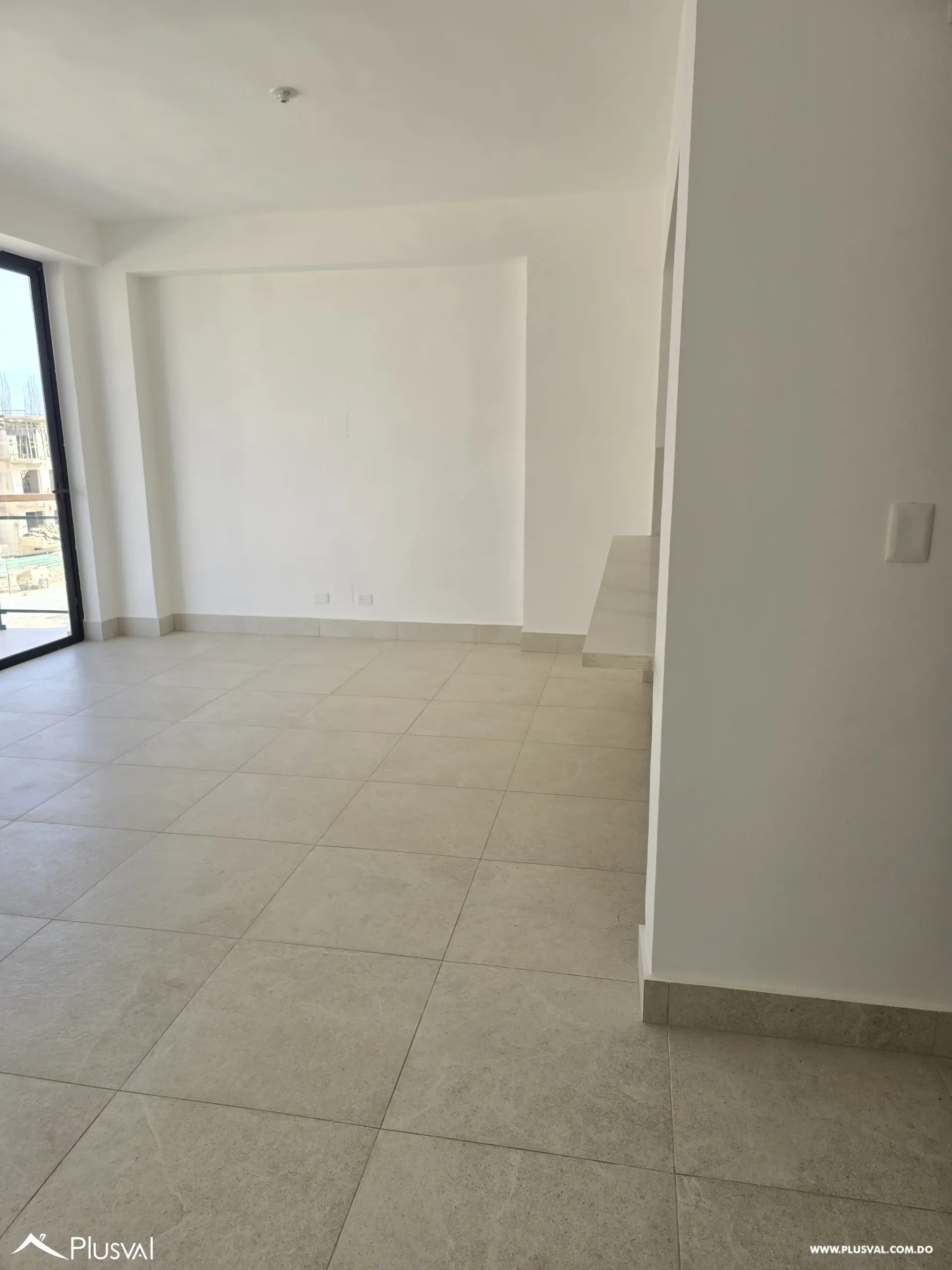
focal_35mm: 23
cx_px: 476
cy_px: 635
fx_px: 843
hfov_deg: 58.9
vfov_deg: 73.9
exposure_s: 1/180
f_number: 1.7
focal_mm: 6.3
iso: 25
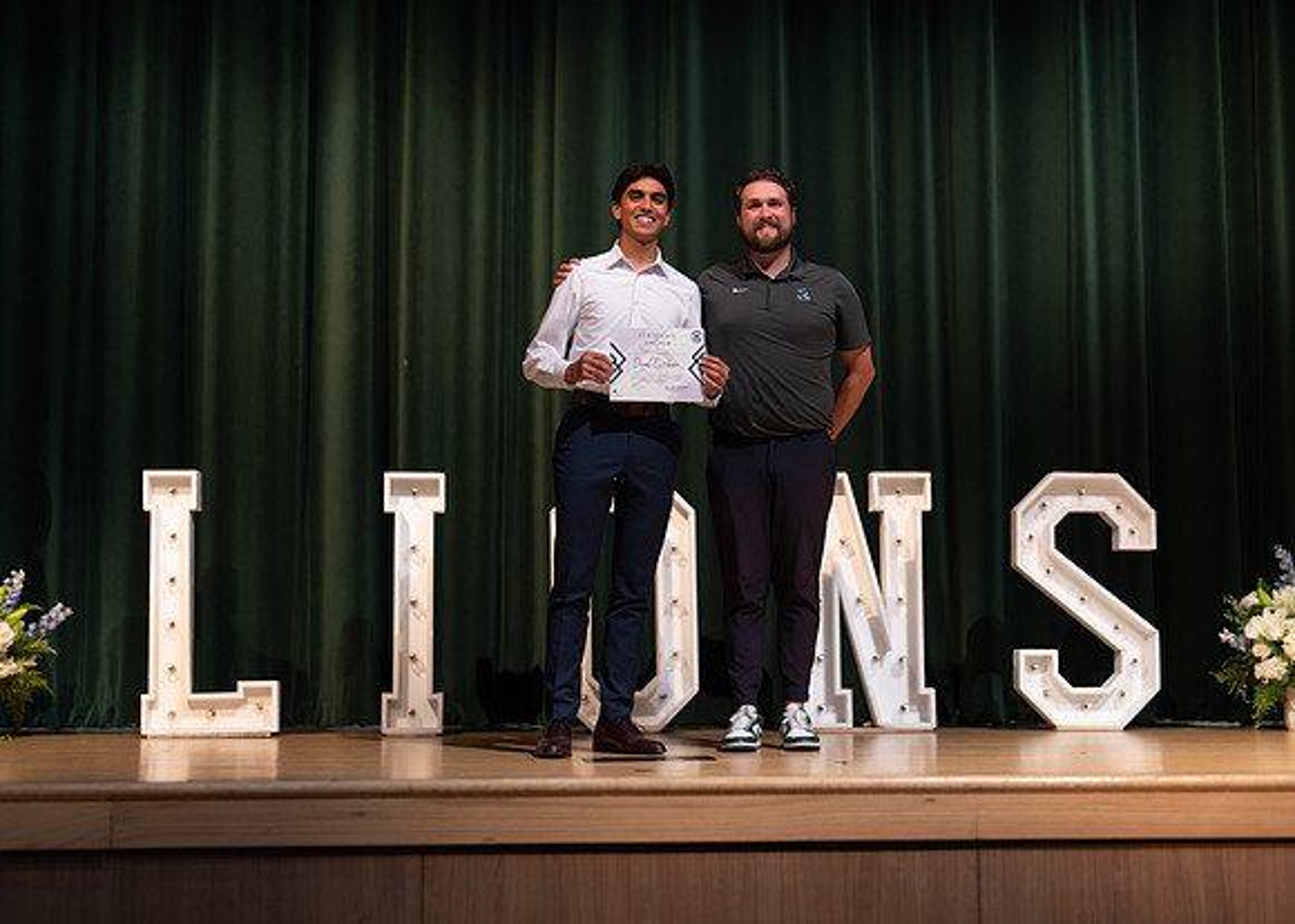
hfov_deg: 36.7
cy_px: 465
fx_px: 1952
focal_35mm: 53
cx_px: 653
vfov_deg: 26.6
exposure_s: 1/320
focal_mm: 50
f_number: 1.2
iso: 500
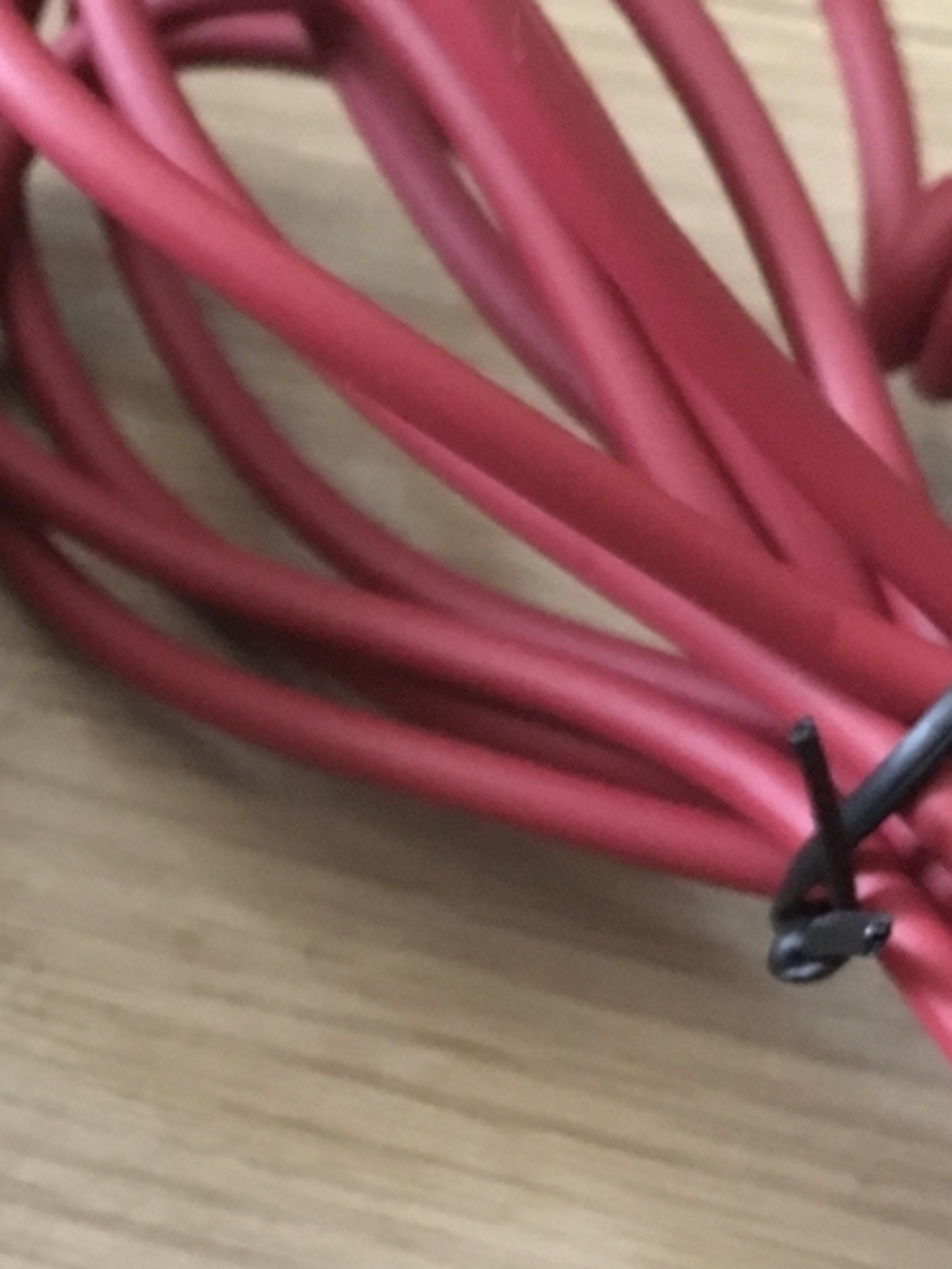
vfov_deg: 27.5
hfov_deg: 20.3
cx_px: -33
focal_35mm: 70
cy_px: 924
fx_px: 2566
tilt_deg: -56.6
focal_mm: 4.15
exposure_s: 1/15
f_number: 2.2
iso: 320
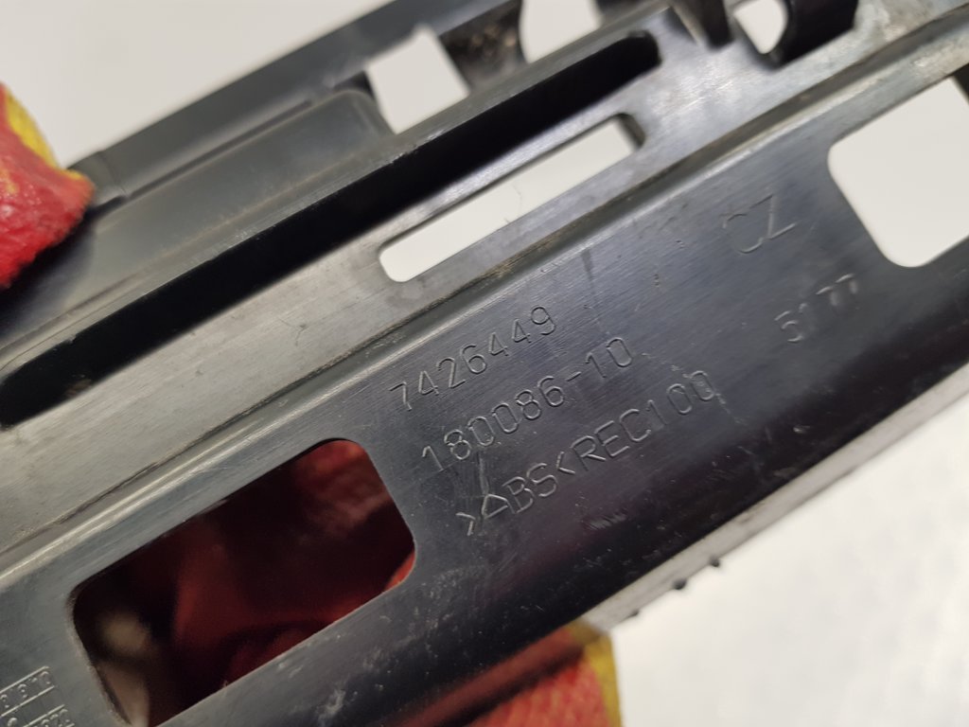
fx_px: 728
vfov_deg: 53.1
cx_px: 484
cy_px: 364
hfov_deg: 67.3
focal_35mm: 26
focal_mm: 4.2
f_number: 1.7
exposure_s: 1/100
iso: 80
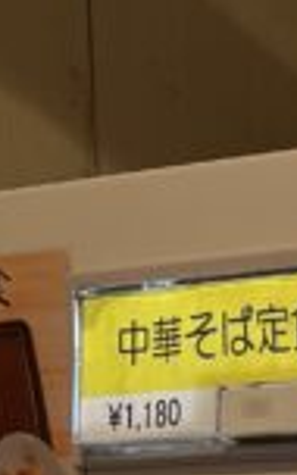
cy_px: 1430
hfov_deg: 6.7
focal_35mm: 176
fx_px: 2279
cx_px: 927
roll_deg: -3.3
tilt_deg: -13.8
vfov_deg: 9.4
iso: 80
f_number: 1.6
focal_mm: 5.96
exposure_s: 1/60
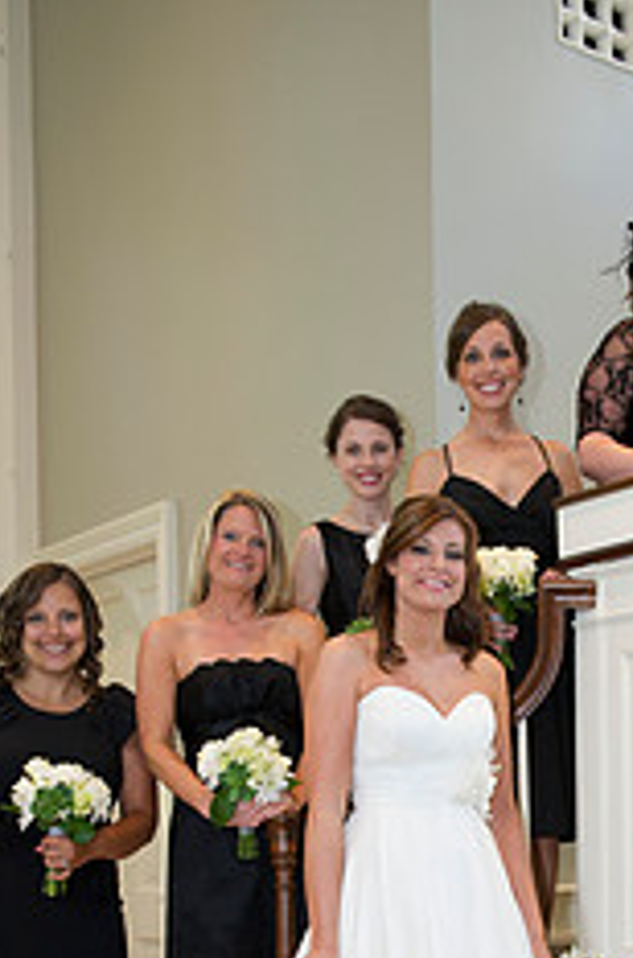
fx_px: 1592
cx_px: 479
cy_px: 855
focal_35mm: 60
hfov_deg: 22.3
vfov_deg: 31.9
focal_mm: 31
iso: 800
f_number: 4
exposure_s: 1/125
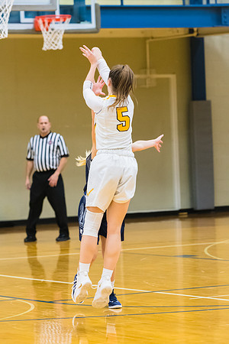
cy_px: 172
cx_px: 114
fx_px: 1746
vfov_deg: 11.2
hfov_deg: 7.5
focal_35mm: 183
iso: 3200
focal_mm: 122
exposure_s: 1/400
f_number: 3.2
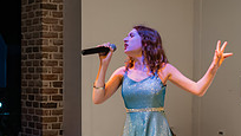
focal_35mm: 104
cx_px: 239
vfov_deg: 11.6
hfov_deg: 19.9
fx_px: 665
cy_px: 101
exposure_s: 1/125
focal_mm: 35
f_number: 2.8
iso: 1000
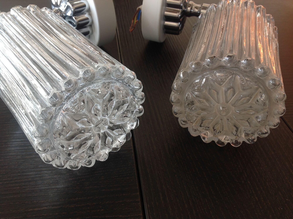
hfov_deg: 52.7
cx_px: 146
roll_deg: -2.8
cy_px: 110
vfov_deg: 40.6
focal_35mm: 35
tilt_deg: -38.4
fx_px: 296
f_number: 2.4
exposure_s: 1/60
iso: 50
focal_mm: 4.28
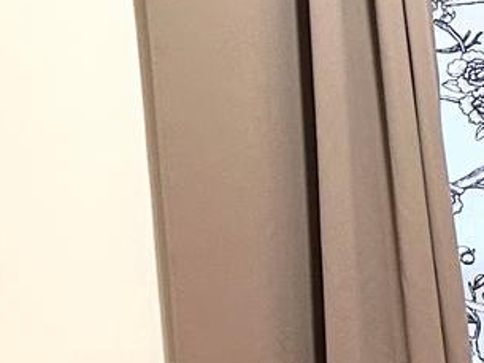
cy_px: 577
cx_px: 1466
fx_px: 2252
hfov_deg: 9.5
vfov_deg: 9.0
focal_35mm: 161
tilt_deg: -10.4
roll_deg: +0.3
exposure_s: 1/60
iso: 320
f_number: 1.78
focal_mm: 6.86
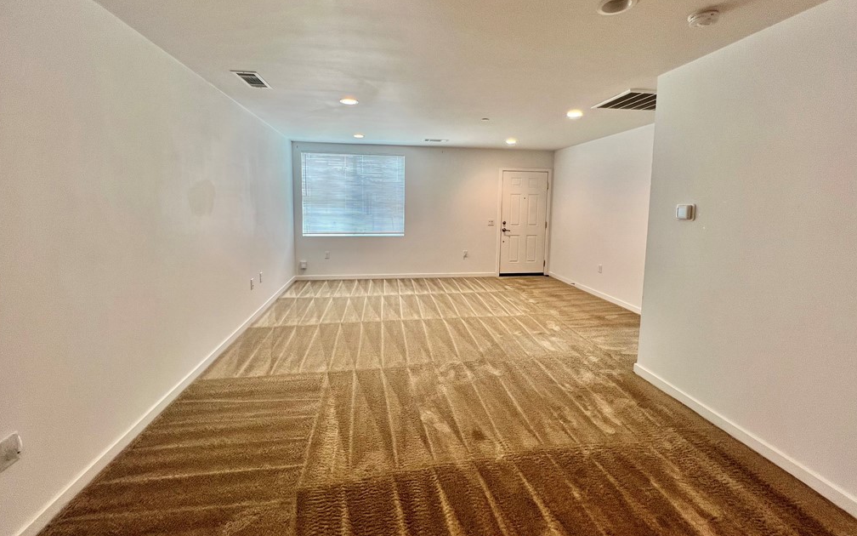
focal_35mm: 14
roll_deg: -0.9
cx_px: 427
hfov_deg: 105.3
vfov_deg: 78.3
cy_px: 235
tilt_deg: -4.6
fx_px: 327
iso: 64
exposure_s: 1/99
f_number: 1.8
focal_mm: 1.57
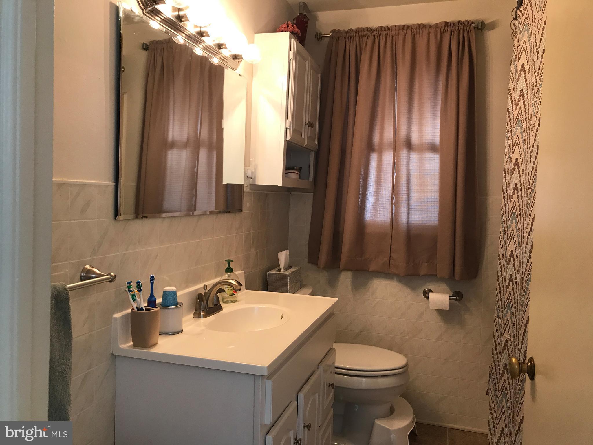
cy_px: 222
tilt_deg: -2.1
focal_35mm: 28
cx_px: 296
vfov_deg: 49.7
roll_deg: -1.1
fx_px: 480
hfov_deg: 63.4
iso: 40
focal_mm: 3.99
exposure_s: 1/24
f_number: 1.8
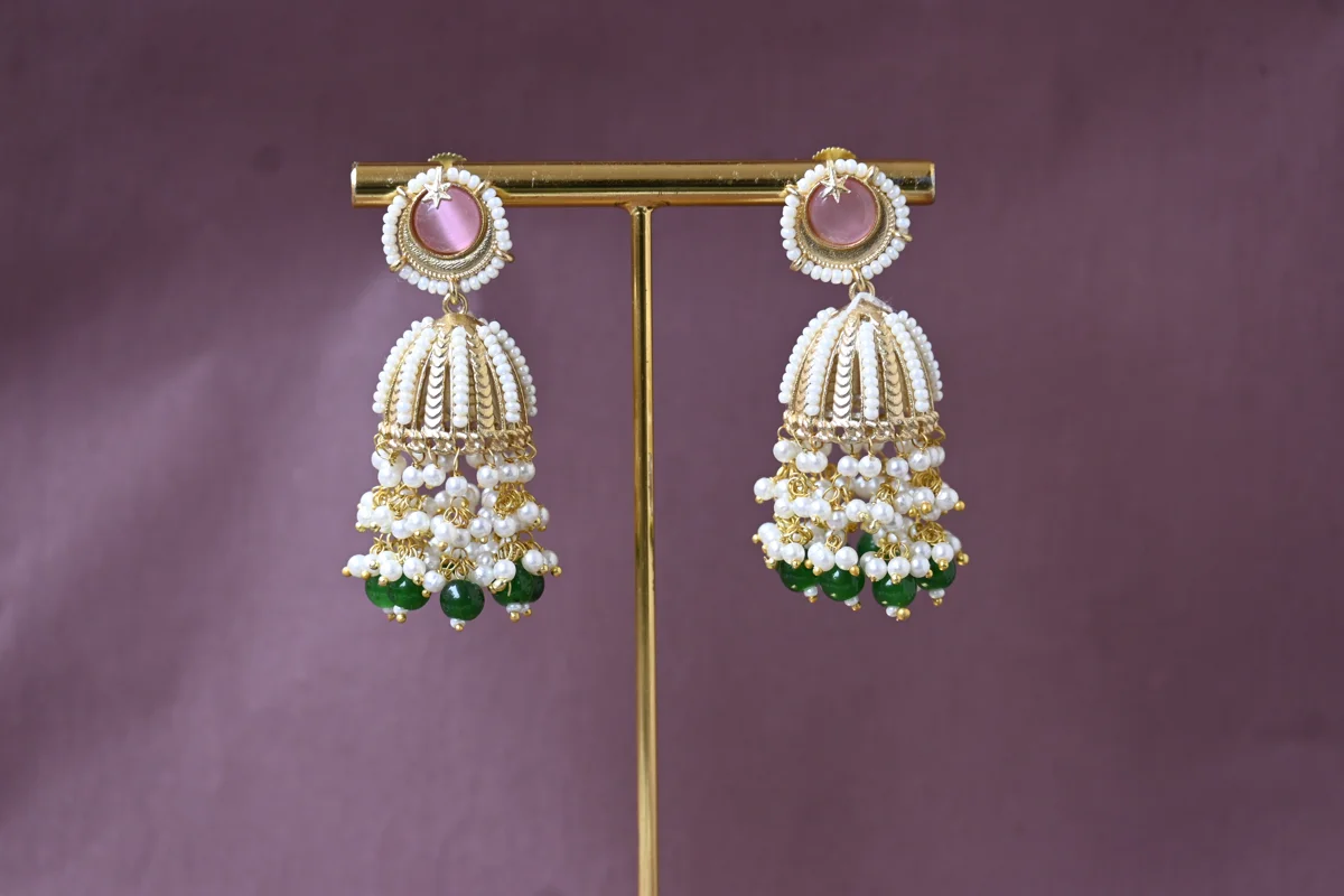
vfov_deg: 7.6
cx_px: 672
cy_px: 448
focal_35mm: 180
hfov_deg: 11.4
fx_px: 6719
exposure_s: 1/125
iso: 640
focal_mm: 120
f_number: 5.3
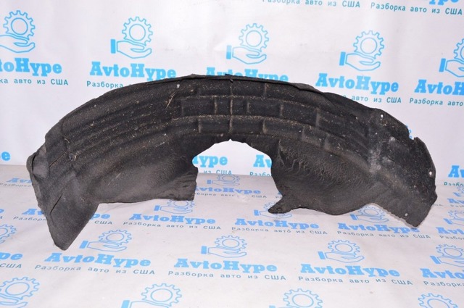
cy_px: 154
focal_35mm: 34
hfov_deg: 55.2
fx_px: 444
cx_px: 232
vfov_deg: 38.3
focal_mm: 23
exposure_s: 1/200
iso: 1600
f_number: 8
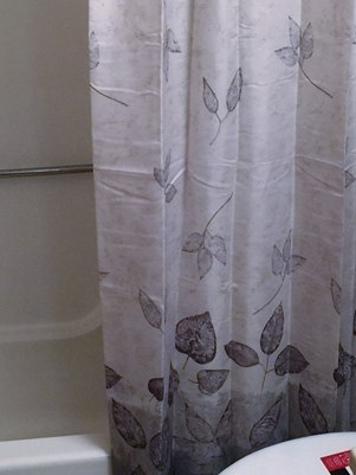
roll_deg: -0.5
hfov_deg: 19.9
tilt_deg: -18.9
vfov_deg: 26.3
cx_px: 170
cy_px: 247
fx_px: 1014
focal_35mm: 74
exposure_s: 1/15
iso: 100
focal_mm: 4.15
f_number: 2.2
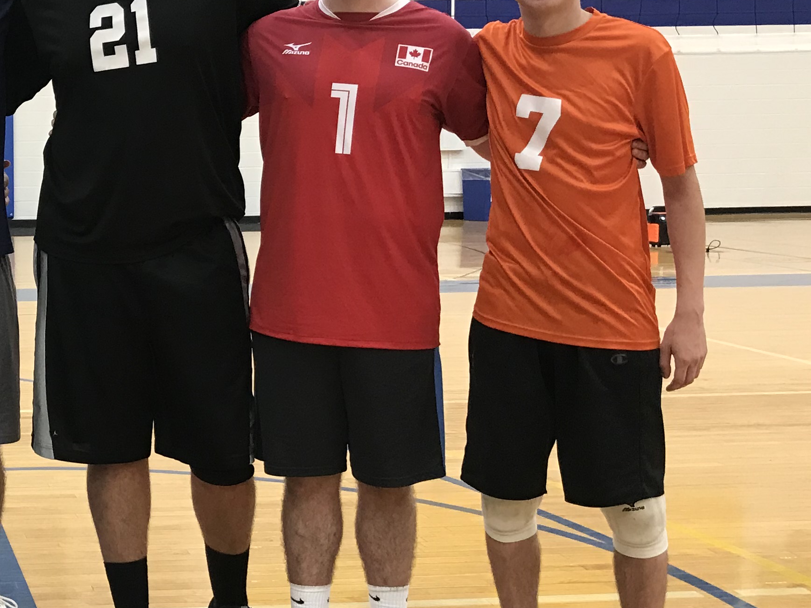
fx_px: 1523
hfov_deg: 27.6
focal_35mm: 65
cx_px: -52
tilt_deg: -4.8
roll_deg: +1.3
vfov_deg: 22.6
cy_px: 303
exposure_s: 1/30
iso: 32
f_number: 1.8
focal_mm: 3.99
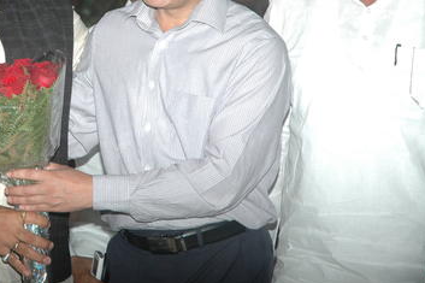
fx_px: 1864
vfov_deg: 8.7
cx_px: 67
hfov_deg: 12.9
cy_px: 57
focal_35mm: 158
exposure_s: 1/60
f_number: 4.5
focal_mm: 62
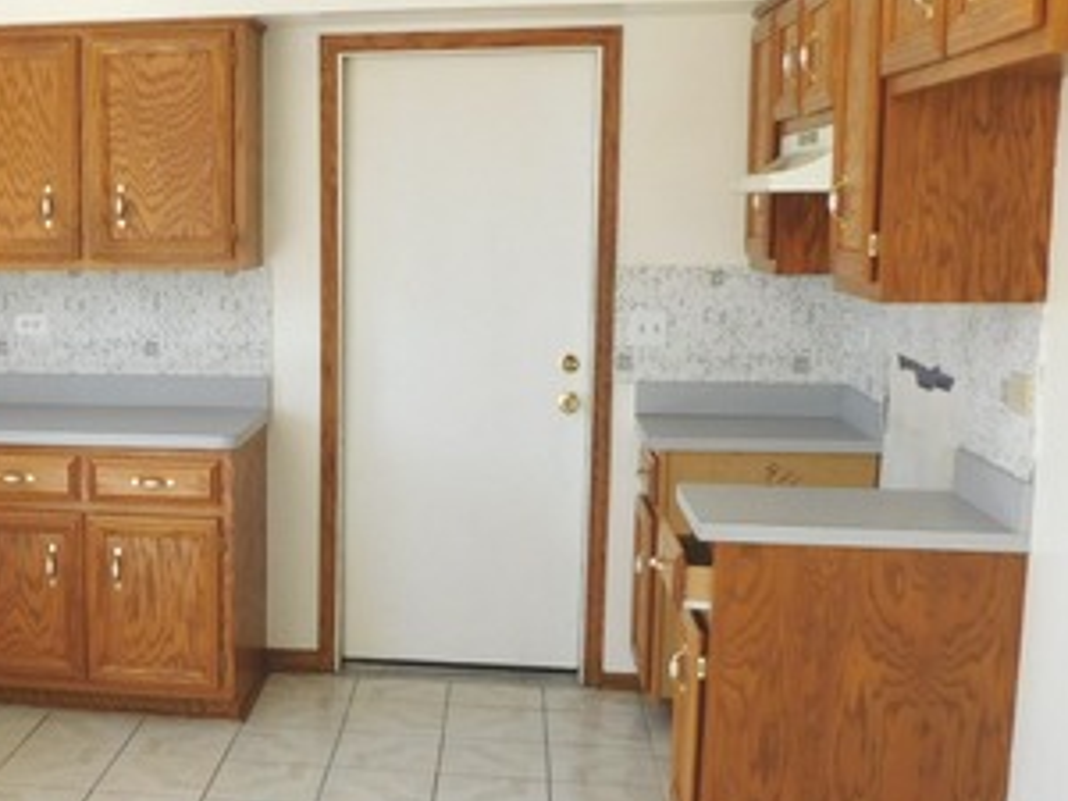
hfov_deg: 37.2
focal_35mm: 49
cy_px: 452
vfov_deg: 29.6
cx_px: 178
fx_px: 1512
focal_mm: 4
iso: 125
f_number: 3
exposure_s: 1/160
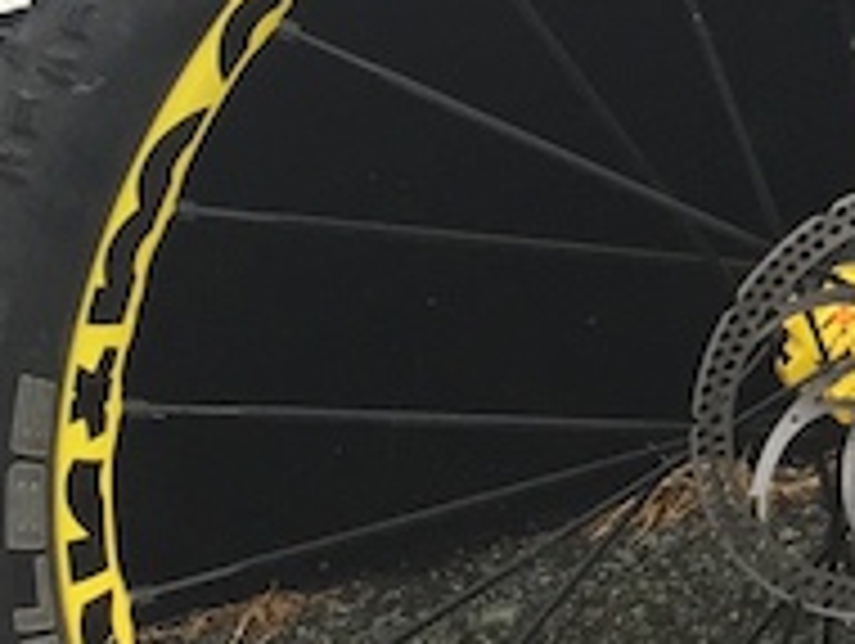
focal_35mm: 156
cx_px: 2048
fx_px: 3858
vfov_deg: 9.3
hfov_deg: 10.8
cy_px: -261
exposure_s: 1/120
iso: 32
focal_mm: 4.15
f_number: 2.2
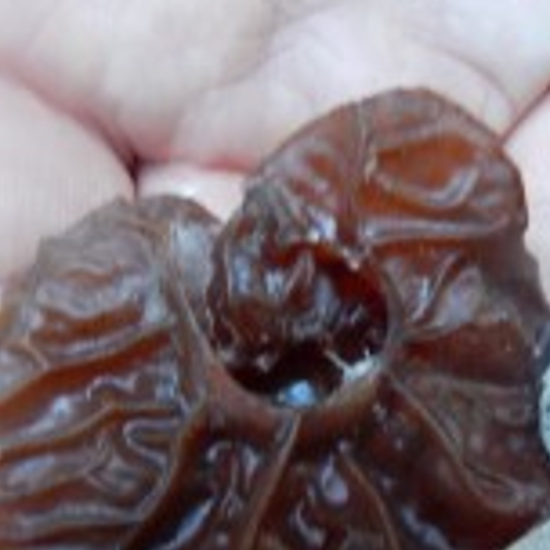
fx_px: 827
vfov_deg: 36.0
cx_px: 300
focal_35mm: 46
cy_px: 405
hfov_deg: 36.8
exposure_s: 1/8
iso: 400
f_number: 3
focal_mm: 4
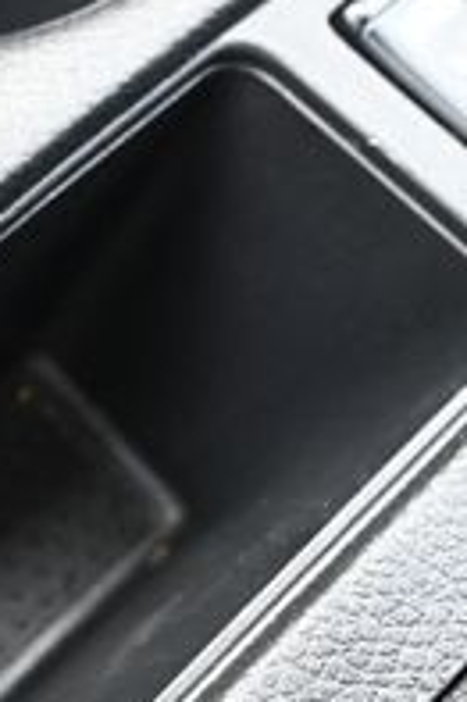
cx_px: -75
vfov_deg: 17.1
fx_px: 2328
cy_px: 460
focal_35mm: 119
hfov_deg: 11.3
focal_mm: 24.5
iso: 1800
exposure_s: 1/125
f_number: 4.2
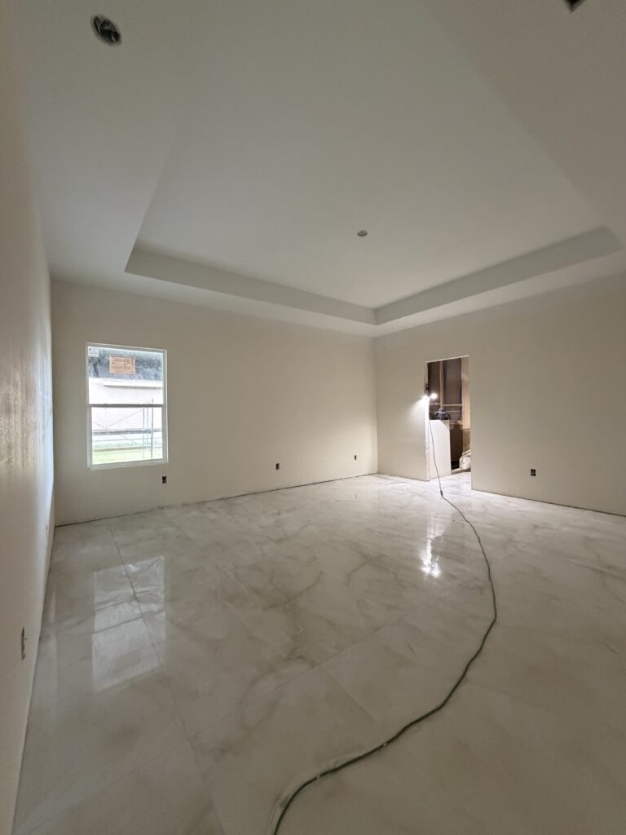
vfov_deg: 102.1
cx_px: 313
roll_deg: +1.4
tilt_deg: +0.6
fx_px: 338
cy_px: 418
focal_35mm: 14
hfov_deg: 85.7
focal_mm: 2.22
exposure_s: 1/60
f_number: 2.2
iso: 640
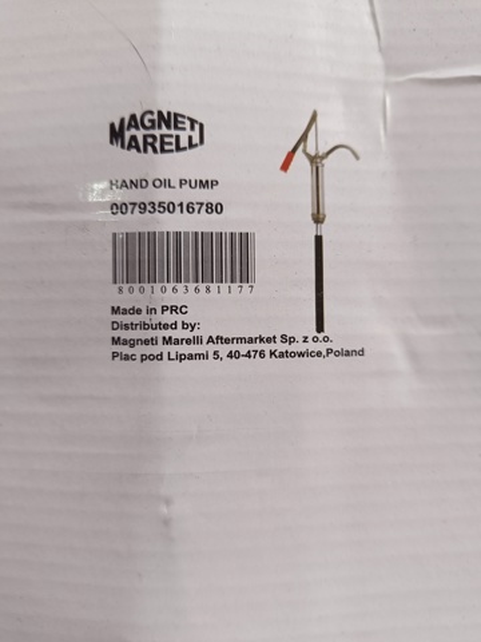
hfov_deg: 56.8
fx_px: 445
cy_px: 321
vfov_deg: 71.6
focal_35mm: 24
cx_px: 240
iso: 138
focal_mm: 5.59
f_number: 1.88
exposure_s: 1/101
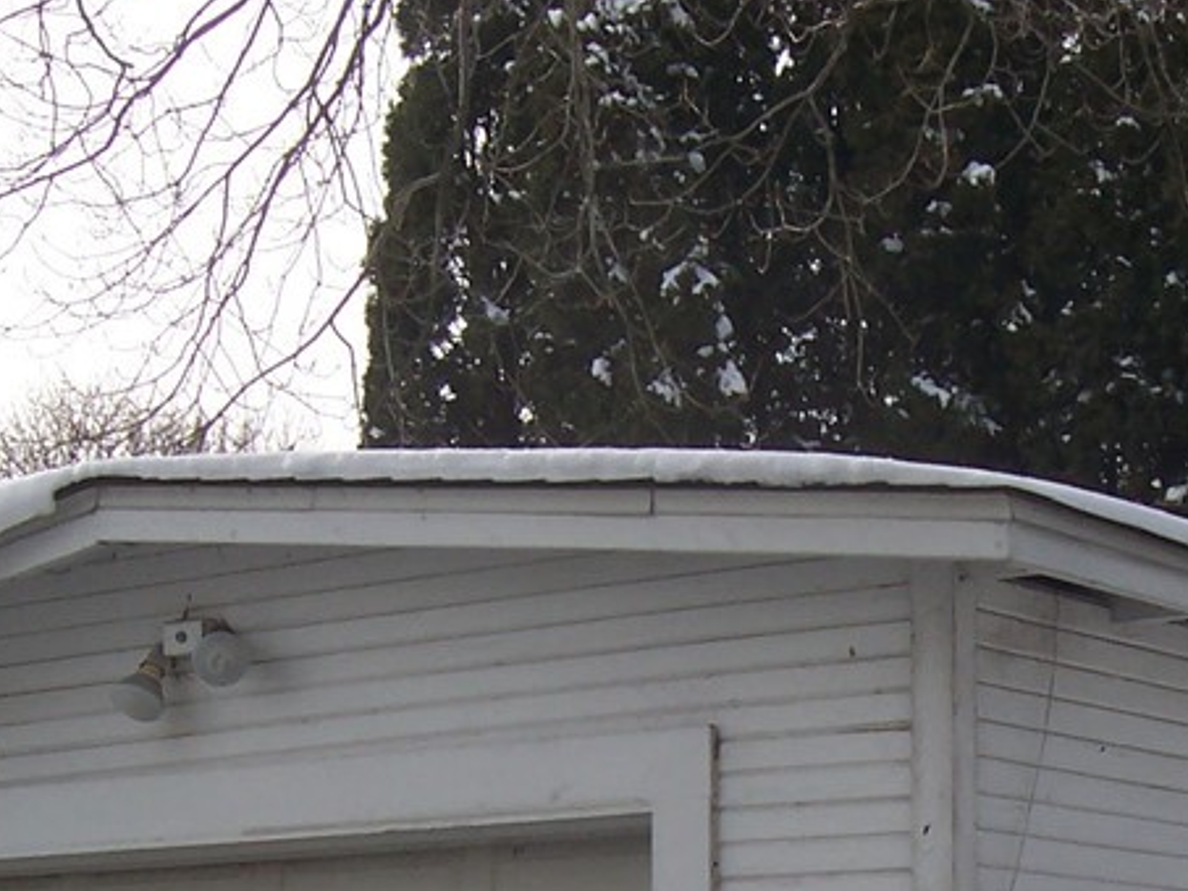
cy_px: 967
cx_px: 910
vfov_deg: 13.9
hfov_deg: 18.8
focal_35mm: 104
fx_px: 3570
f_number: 5.6
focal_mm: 7
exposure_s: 1/350
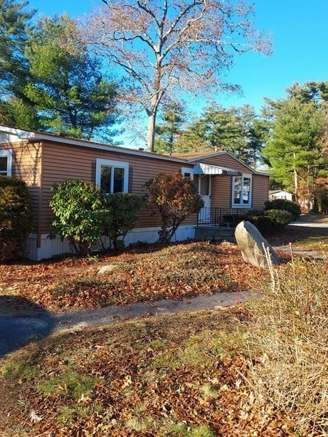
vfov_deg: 59.8
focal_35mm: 30
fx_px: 379
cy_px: 192
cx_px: 162
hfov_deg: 46.8
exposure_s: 1/282
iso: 40
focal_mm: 4.6
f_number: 1.8
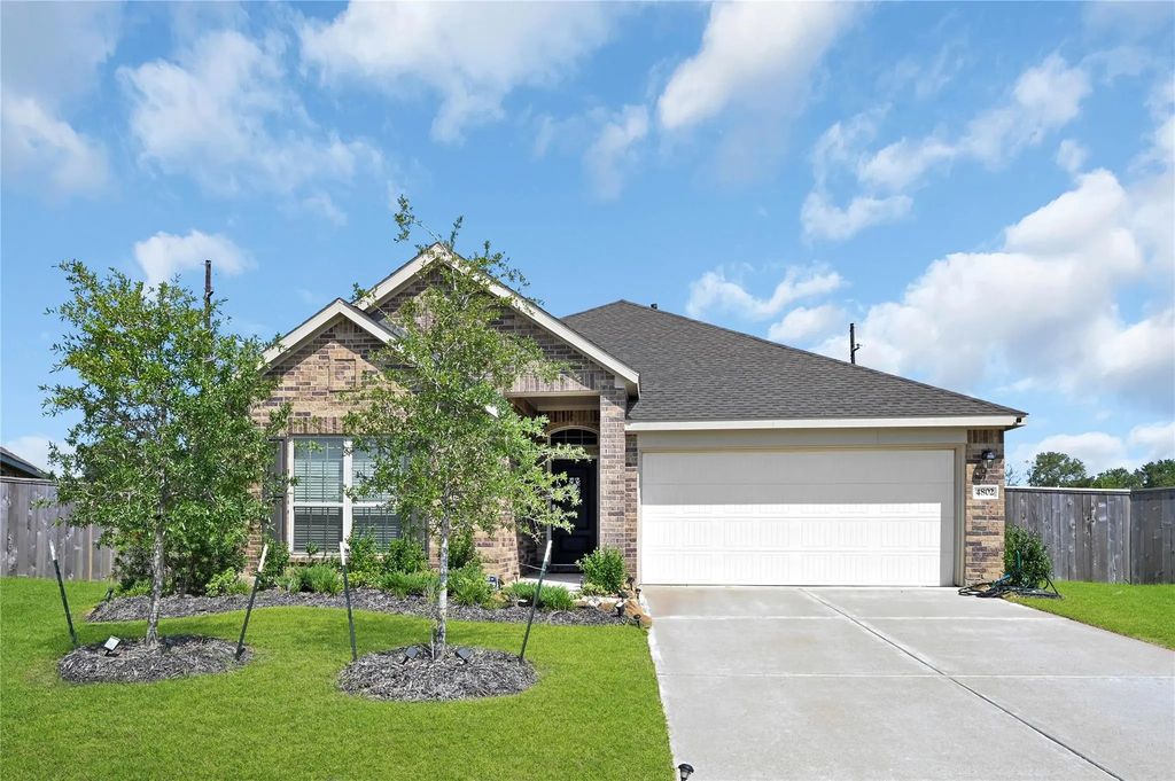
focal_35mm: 24
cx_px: 588
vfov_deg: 53.1
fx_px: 783
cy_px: 390
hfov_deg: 73.8
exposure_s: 1/320
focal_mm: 24
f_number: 22
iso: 1000
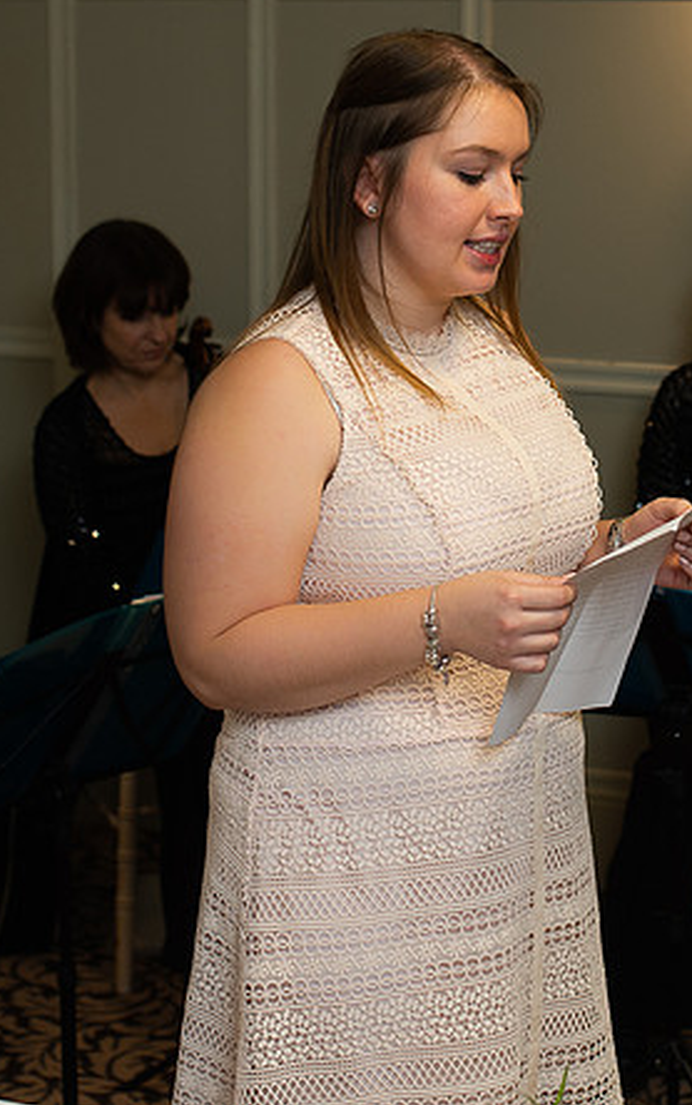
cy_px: 271
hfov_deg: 16.1
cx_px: 449
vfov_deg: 25.2
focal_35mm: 81
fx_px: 2441
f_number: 3.2
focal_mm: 35
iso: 400
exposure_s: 1/100
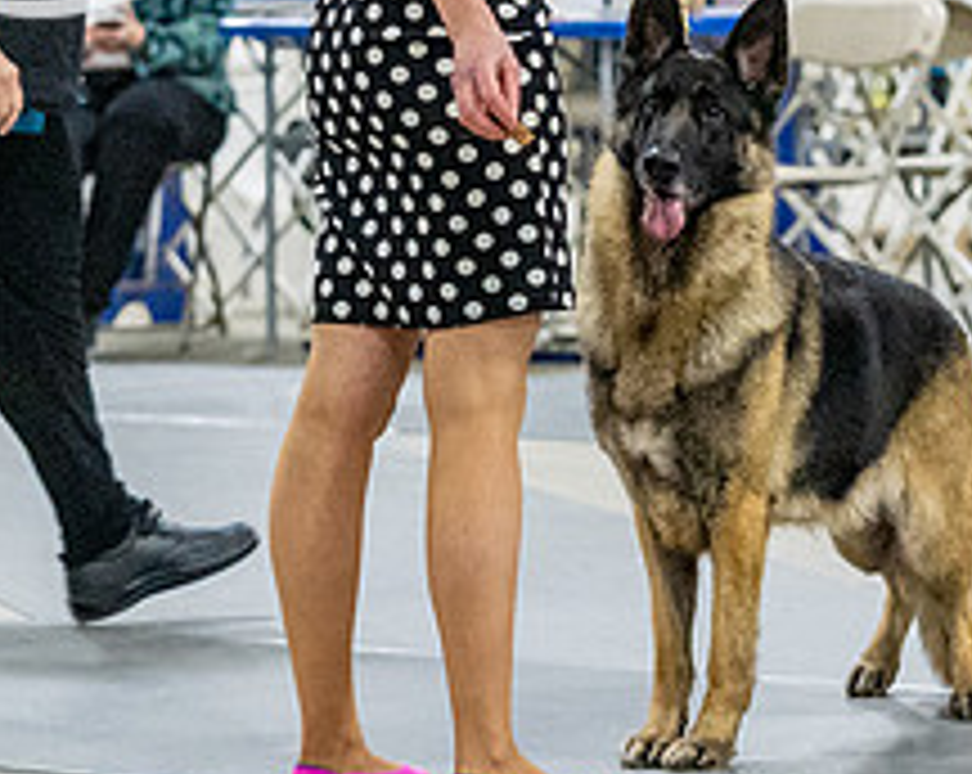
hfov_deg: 7.6
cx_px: 668
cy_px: 112
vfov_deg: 6.1
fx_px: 7265
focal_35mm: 253
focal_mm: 86
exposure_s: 1/320
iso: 6400
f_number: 3.2
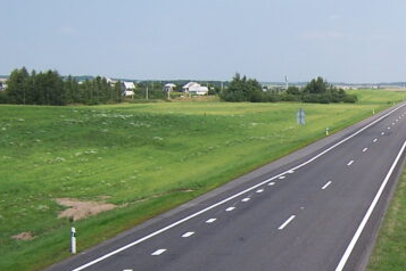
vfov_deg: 17.6
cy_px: 196
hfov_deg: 24.8
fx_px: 868
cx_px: 425
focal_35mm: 77
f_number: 3.4
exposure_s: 1/1000
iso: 80
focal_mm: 5.5
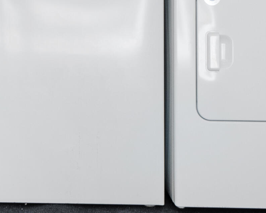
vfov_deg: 13.8
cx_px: -25
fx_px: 835
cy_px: -90
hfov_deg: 17.5
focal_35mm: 106
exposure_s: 1/400
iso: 2000
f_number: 8
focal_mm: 30
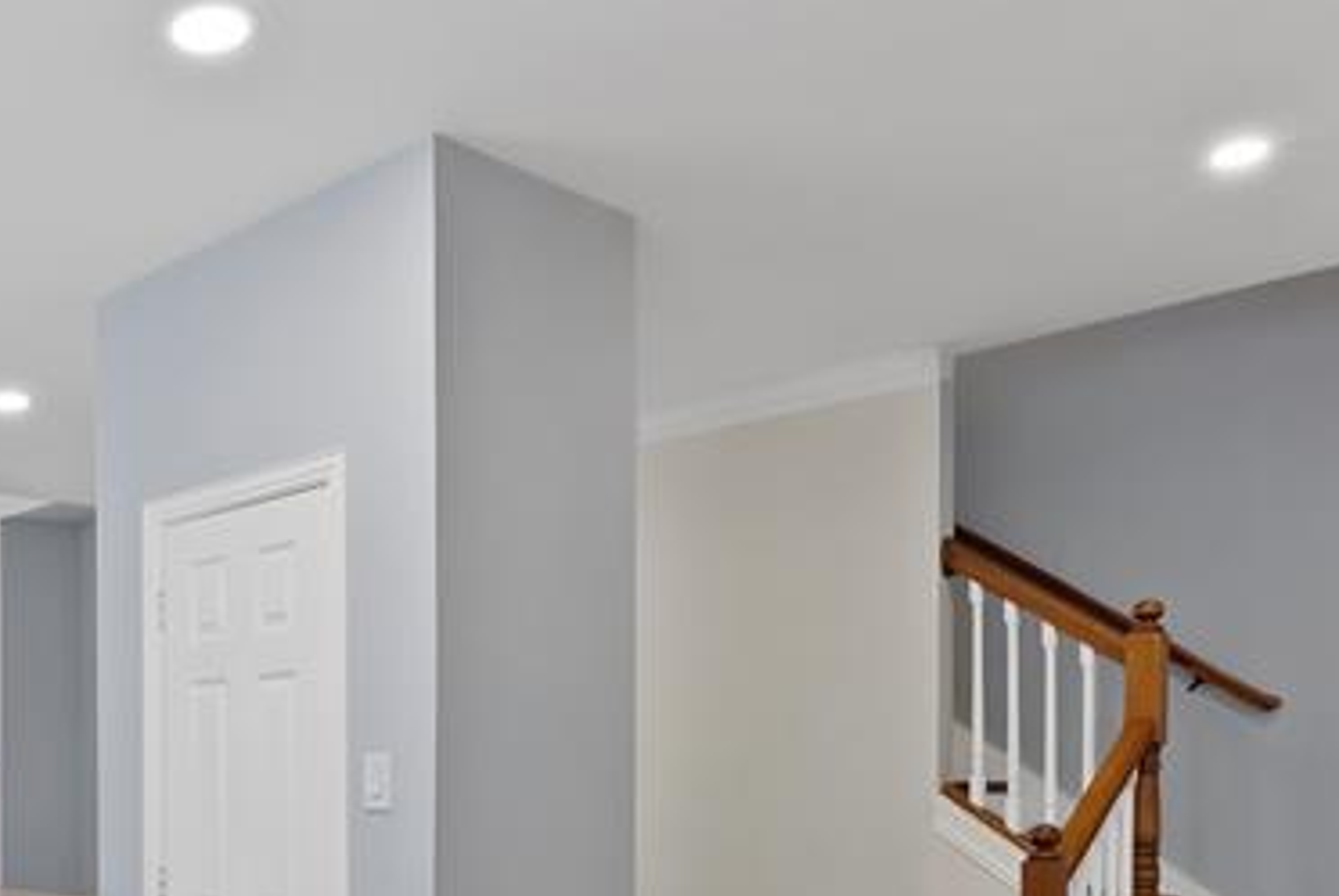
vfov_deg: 38.0
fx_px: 1229
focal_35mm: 33
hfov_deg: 49.6
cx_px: 86
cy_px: 763
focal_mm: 12
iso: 640
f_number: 9
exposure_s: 1/2.5
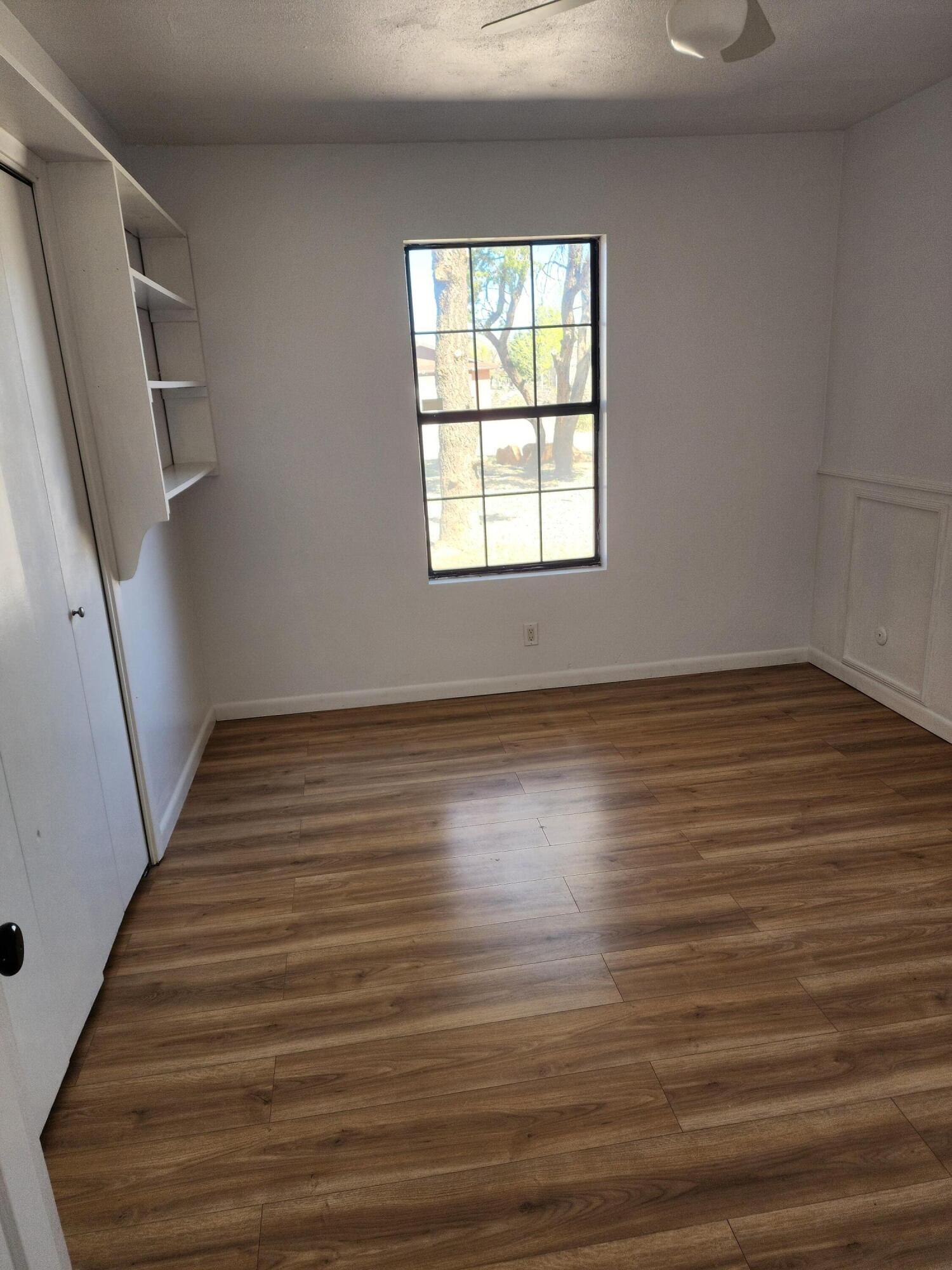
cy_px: 635
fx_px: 843
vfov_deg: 73.9
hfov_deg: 58.9
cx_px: 476
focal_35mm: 23
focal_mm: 6.4
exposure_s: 1/120
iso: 80
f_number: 1.8
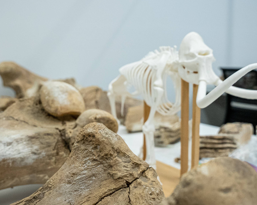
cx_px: 114
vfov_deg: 29.1
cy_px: 87
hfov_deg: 36.0
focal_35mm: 52
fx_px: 396
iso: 5000
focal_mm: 36
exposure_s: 1/640
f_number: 4.5
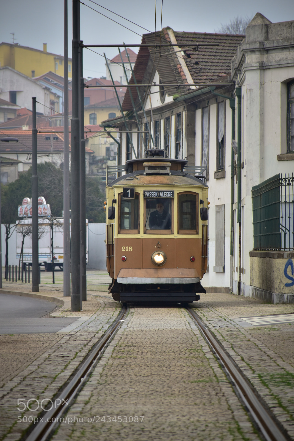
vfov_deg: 9.8
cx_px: 147
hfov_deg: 6.5
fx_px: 2572
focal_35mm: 210
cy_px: 220
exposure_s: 1/250
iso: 250
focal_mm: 140
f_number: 6.3
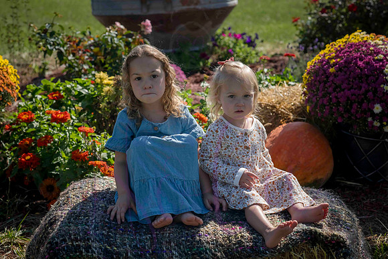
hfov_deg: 23.9
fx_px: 916
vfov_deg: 16.1
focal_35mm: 85
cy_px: 130
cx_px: 194
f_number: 6.3
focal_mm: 85
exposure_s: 1/1250
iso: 400
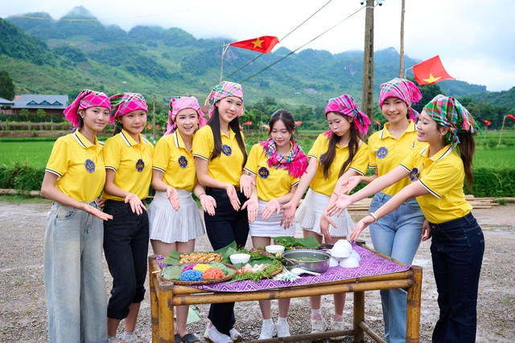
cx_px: 258
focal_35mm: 36
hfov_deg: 53.1
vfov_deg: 36.9
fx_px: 515
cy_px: 172
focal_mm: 36
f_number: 5
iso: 100
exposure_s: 1/200
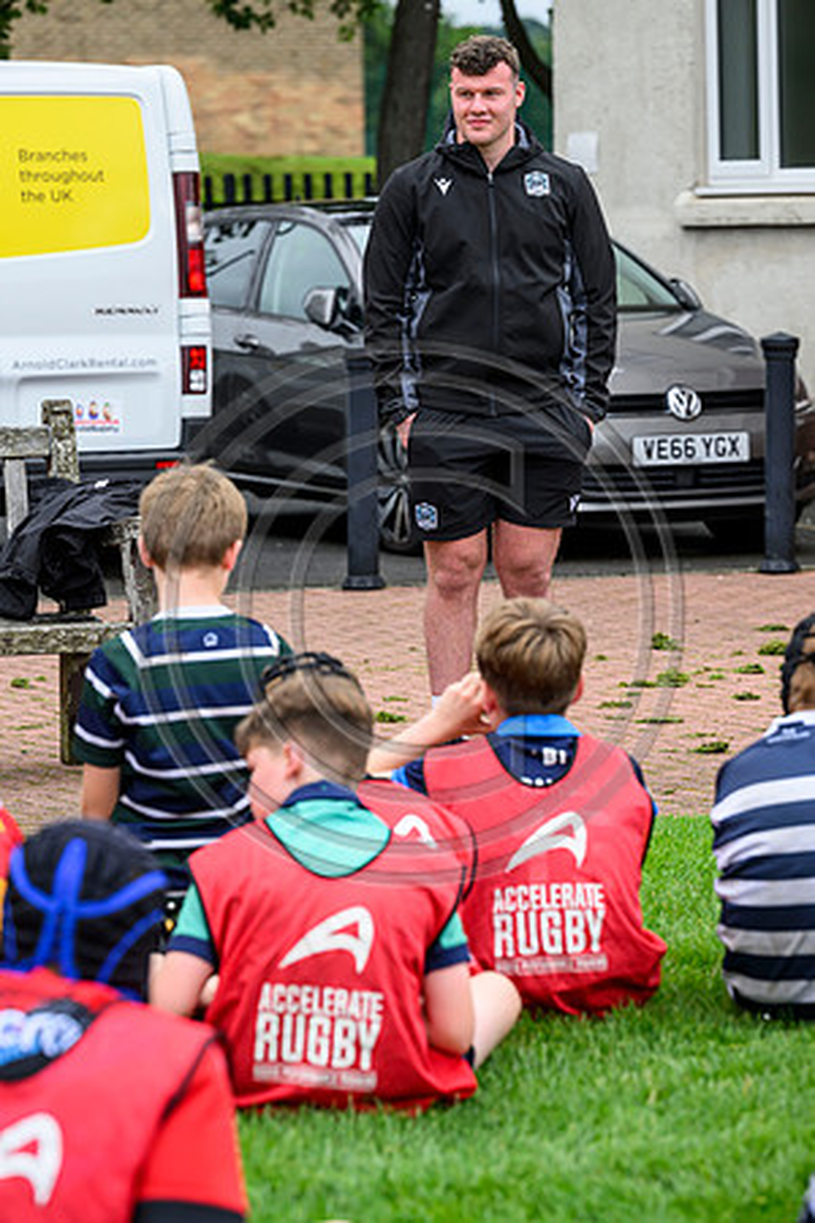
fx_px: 5433
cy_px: 612
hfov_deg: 8.6
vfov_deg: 12.8
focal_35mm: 160
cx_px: 408
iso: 500
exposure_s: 1/1000
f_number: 5.6
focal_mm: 160
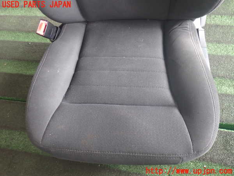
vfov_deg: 46.8
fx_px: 203
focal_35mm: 30
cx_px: 117
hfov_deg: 60.0
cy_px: 88
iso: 400
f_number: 2.3
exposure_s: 1/30
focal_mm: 5.4
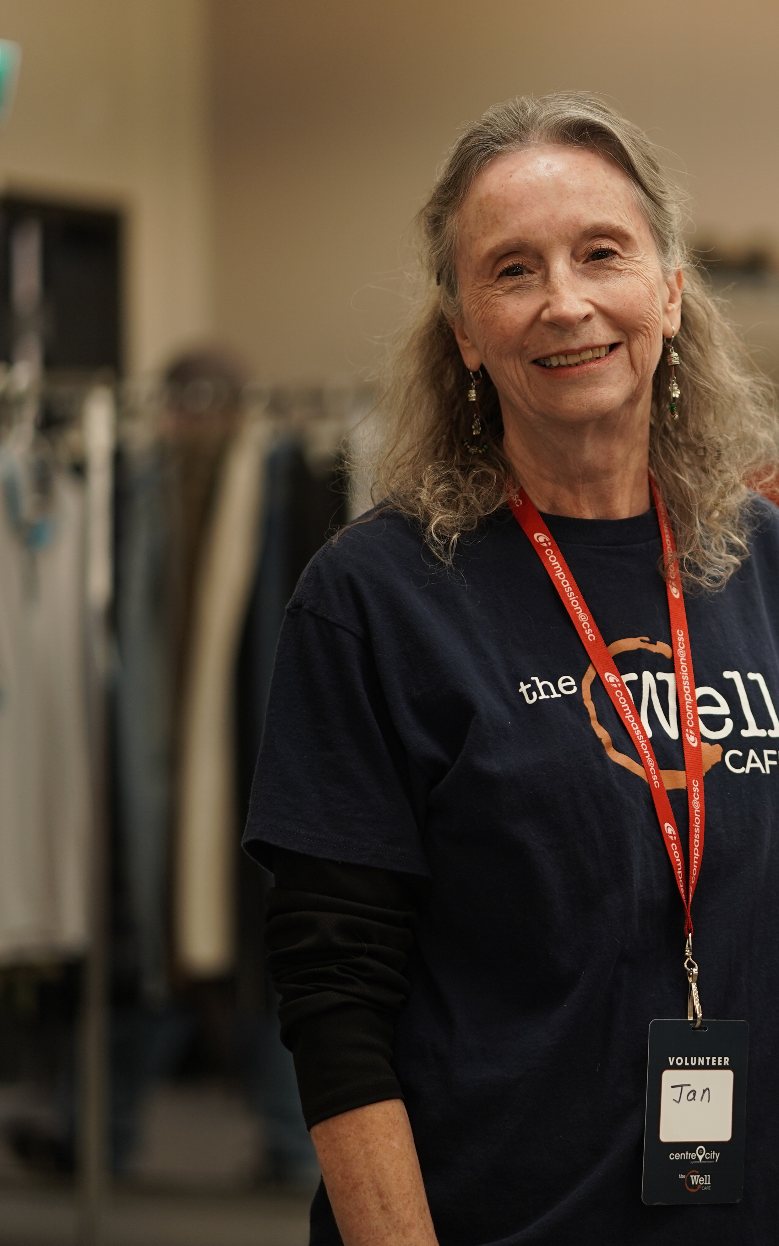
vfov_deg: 15.9
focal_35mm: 131
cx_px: 747
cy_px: 626
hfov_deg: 9.9
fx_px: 4450
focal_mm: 85
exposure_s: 1/160
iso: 400
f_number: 1.8
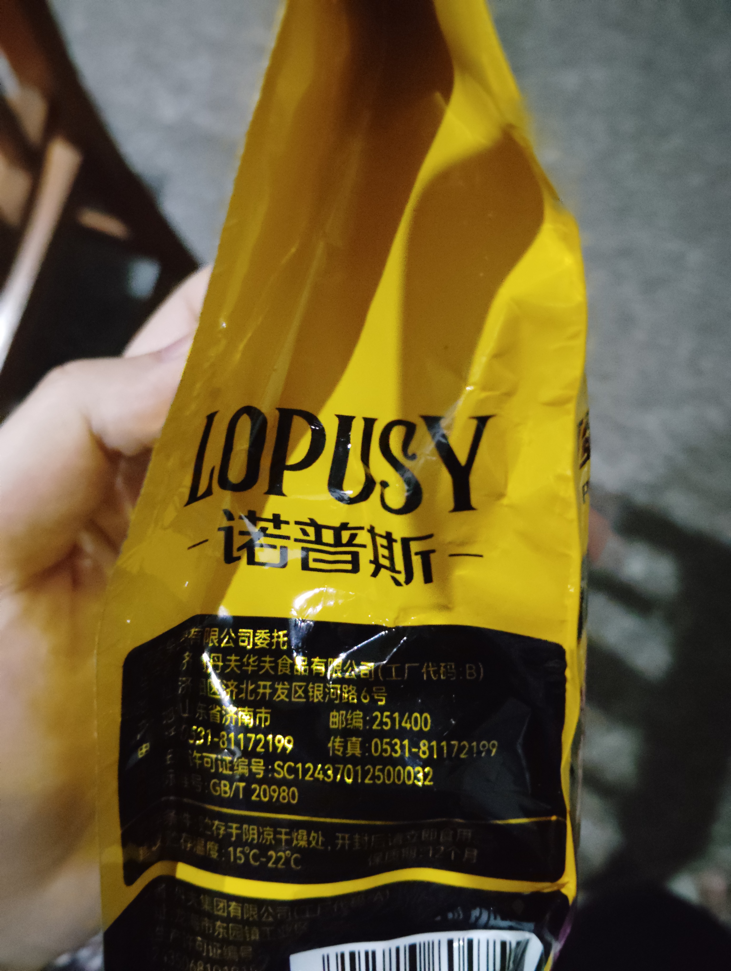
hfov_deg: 48.3
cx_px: 366
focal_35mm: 29
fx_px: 814
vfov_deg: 61.6
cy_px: 486
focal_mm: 4.25
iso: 4557
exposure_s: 1/14.3
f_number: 1.8
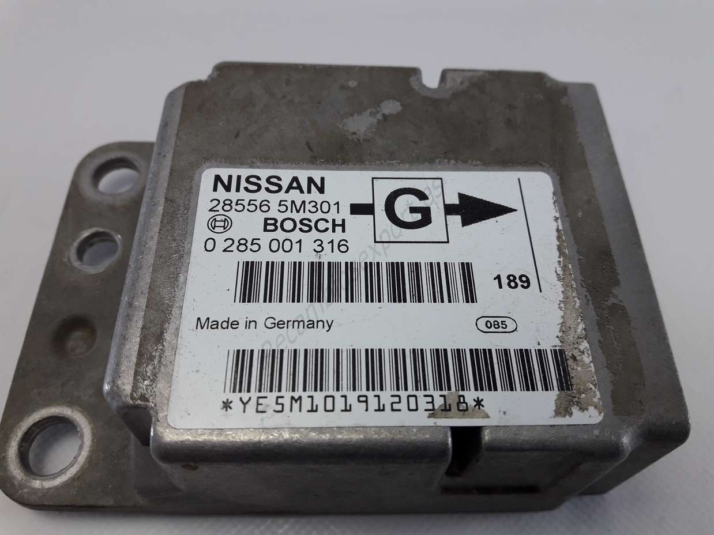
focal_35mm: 28
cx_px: 357
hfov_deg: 63.5
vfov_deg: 49.7
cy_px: 268
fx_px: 577
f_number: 1.9
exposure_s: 1/100
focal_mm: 3.7
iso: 50
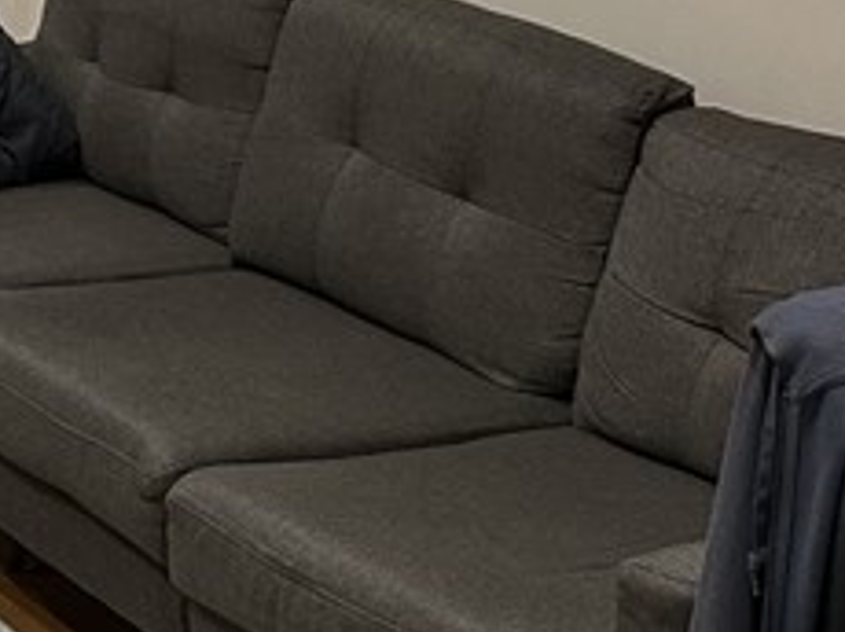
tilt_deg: -5.2
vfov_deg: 13.1
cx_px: -540
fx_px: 2609
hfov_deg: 16.3
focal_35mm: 107
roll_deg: -2.0
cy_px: -309
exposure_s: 1/42
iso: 320
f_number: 1.78
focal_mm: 6.86
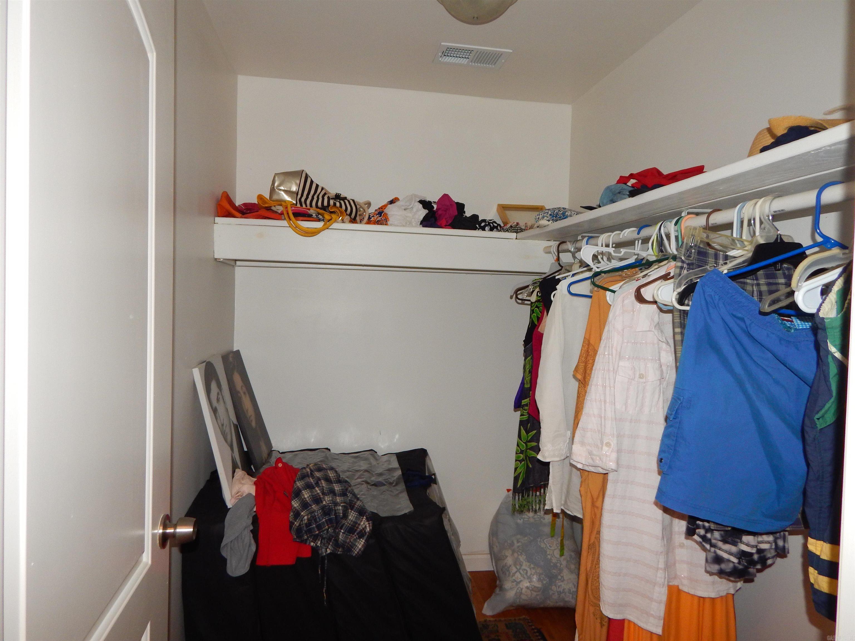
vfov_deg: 61.1
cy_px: 320
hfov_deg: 76.4
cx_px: 428
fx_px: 543
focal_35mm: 22
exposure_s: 1/30
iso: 200
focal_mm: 4
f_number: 3
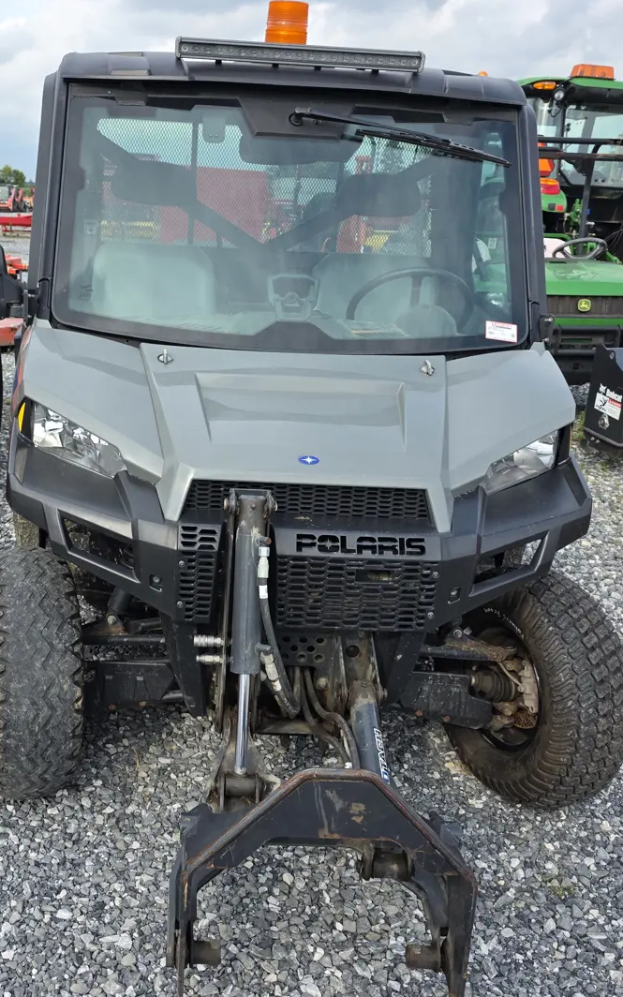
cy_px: 498
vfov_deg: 58.1
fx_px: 896
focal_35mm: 33
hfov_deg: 38.0
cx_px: 215
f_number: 1.7
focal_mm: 6.3
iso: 80
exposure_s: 1/1819
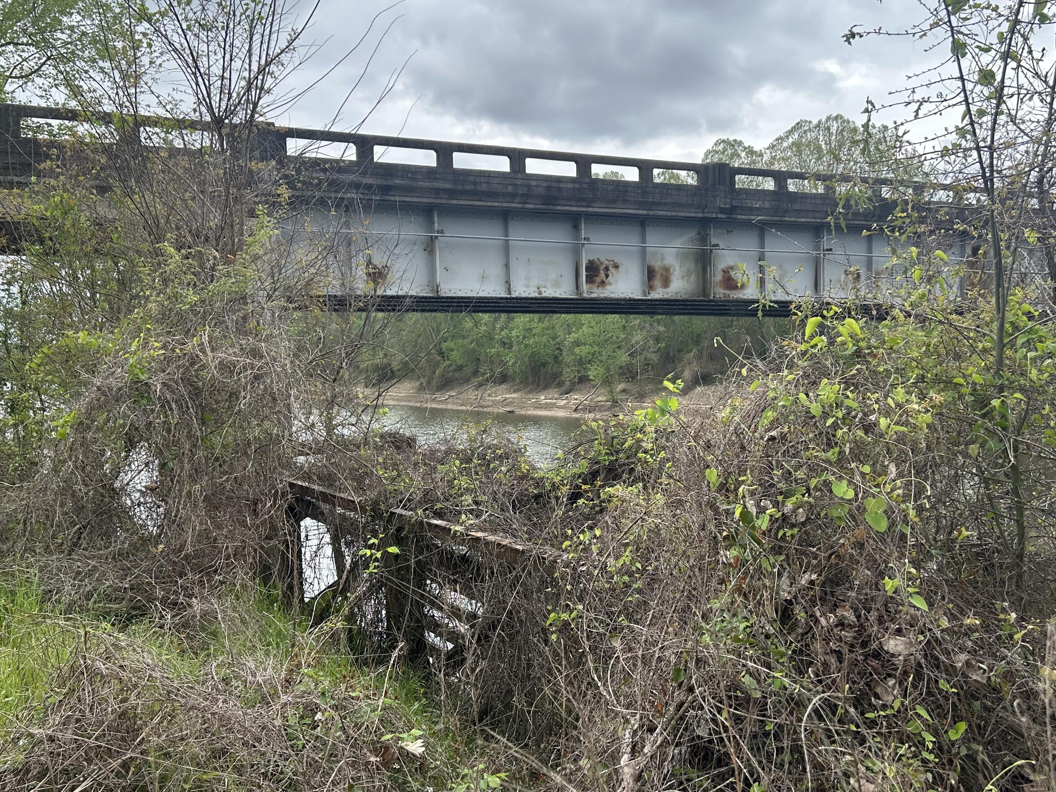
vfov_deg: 42.9
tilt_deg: -2.9
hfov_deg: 55.3
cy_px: 419
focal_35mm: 33
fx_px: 1007
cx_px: 575
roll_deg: +0.4
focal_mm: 5.7
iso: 50
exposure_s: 1/1311
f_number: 1.5
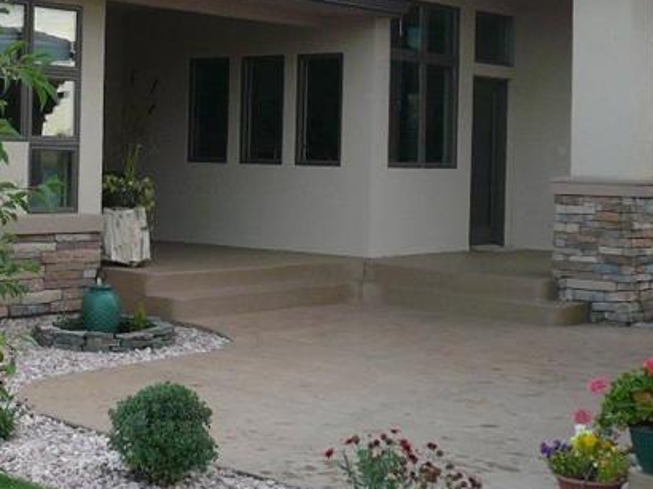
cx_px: 57
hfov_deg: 26.8
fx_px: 1320
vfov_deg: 20.9
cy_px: 143
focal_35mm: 70
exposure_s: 1/250
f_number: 2.8
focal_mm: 4.6
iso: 100
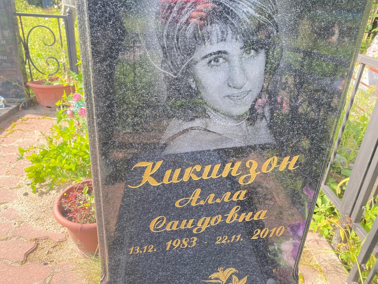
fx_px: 284
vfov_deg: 53.1
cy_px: 142
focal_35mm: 26
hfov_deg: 67.3
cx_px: 189
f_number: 1.8
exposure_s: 1/151
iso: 32
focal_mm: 4.25
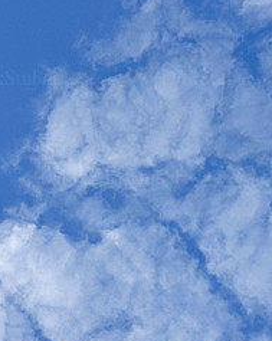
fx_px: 2309
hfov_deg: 6.7
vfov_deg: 8.4
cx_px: 164
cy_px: 228
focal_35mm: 229
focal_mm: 85
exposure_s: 1/400
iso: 100
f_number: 5.6
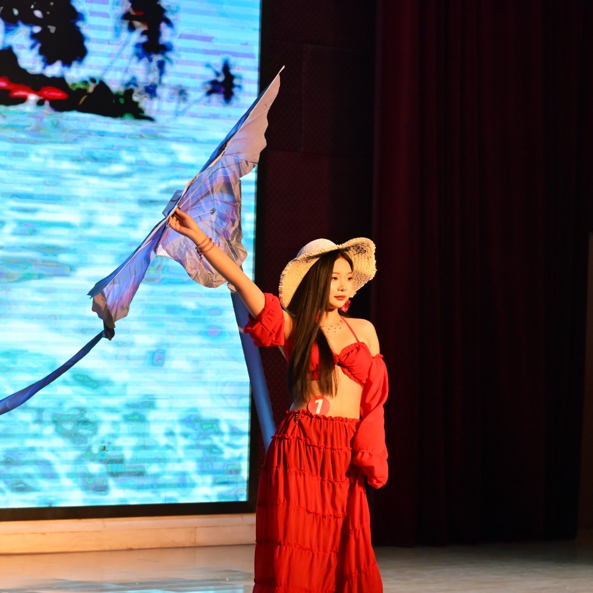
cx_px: 345
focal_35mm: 154
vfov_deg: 11.3
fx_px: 2985
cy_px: 297
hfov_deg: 11.3
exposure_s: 1/250
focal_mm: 120
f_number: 8
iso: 3200
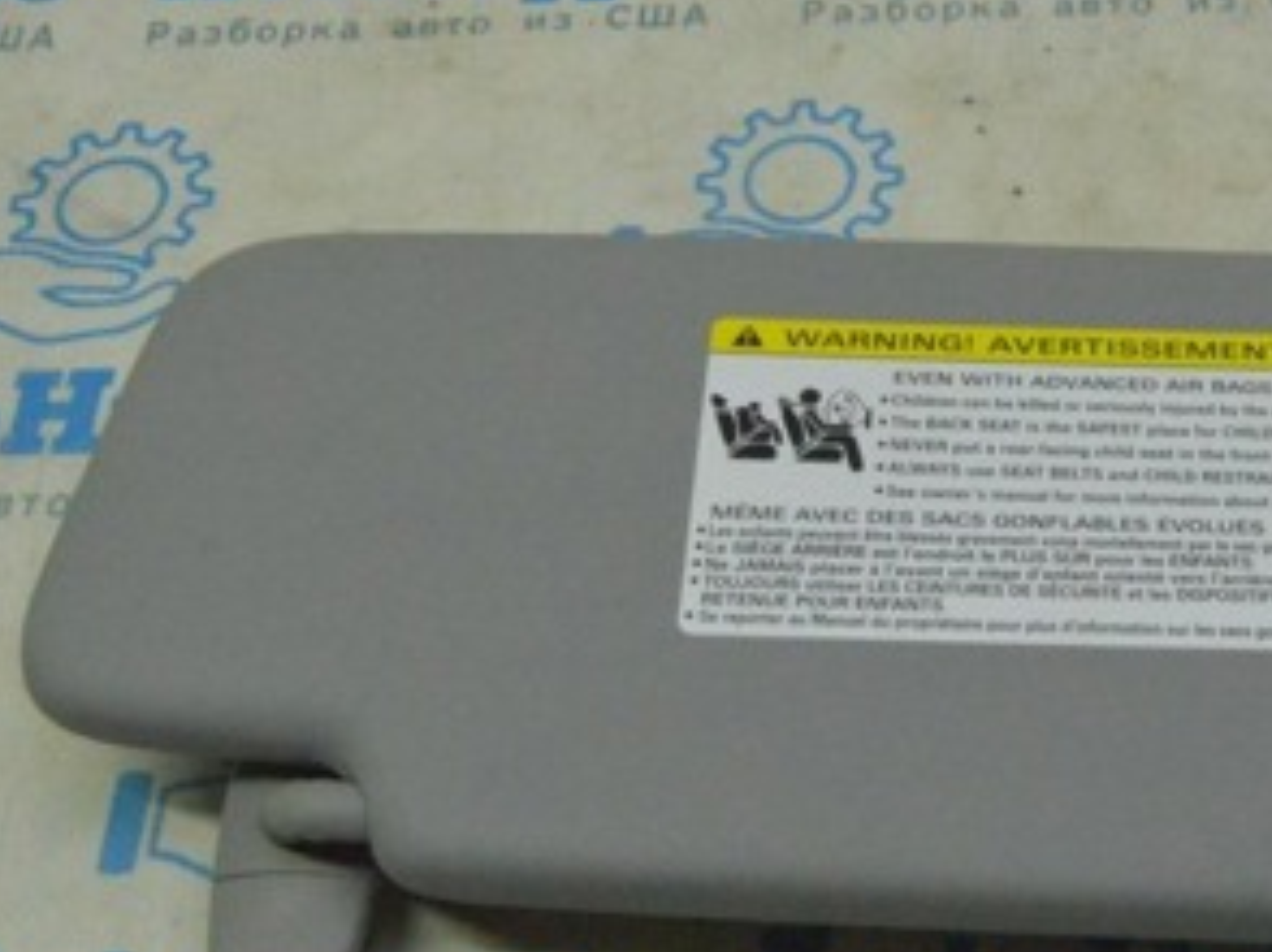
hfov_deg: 27.4
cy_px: 400
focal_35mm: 69
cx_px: 1073
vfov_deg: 21.3
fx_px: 2533
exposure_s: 1/60
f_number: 20
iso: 6400
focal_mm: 22
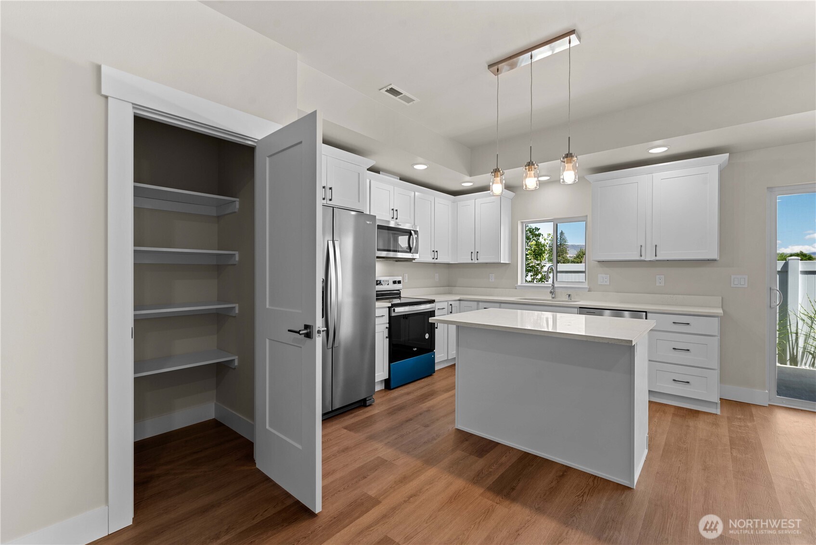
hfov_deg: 100.4
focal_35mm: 15
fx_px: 340
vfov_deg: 77.4
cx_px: 408
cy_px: 272
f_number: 8
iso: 200
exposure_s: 1/6
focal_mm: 15
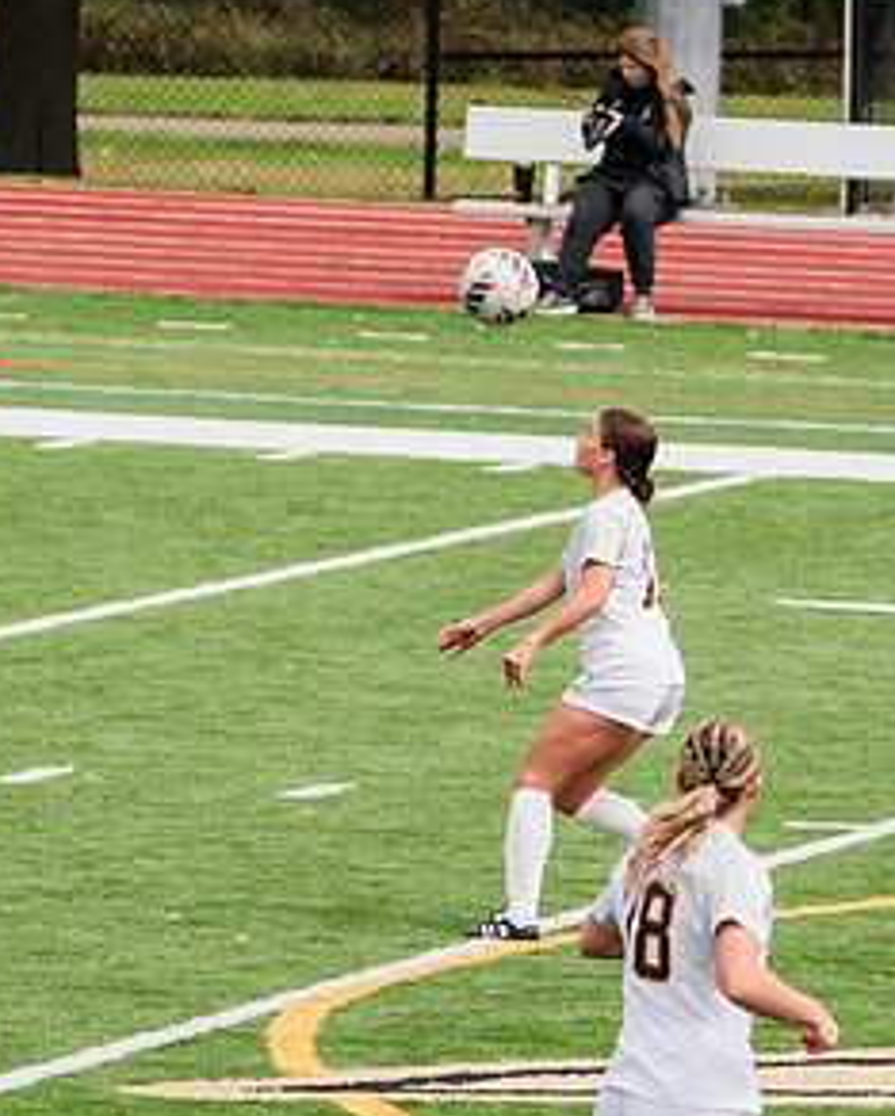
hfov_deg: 2.7
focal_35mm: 566
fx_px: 18721
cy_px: 669
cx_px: 506
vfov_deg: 3.4
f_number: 5.6
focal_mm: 200
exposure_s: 1/1600
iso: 400
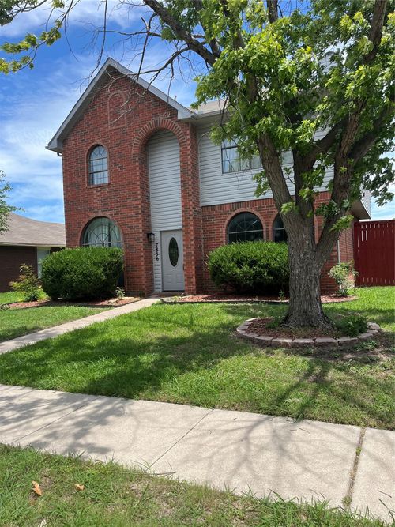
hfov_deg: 53.0
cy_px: 264
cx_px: 198
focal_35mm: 26
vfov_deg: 67.3
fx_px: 396
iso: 50
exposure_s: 1/2222
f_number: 1.6
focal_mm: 5.1
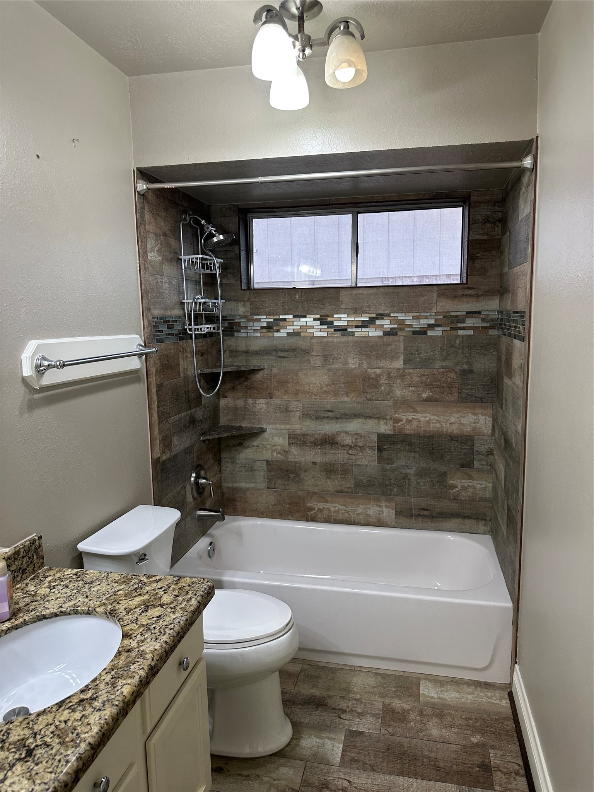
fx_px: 549
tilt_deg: -8.5
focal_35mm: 24
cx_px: 297
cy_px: 396
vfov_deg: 71.6
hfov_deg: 56.8
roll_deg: -0.2
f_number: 1.78
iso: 160
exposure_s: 1/120
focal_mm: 6.86
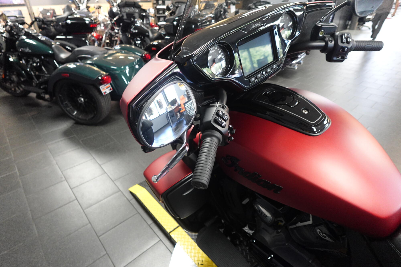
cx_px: 200
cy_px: 134
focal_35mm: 20
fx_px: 223
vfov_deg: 61.9
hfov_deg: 84.0
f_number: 2
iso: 1000
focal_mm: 7.6
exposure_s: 1/80
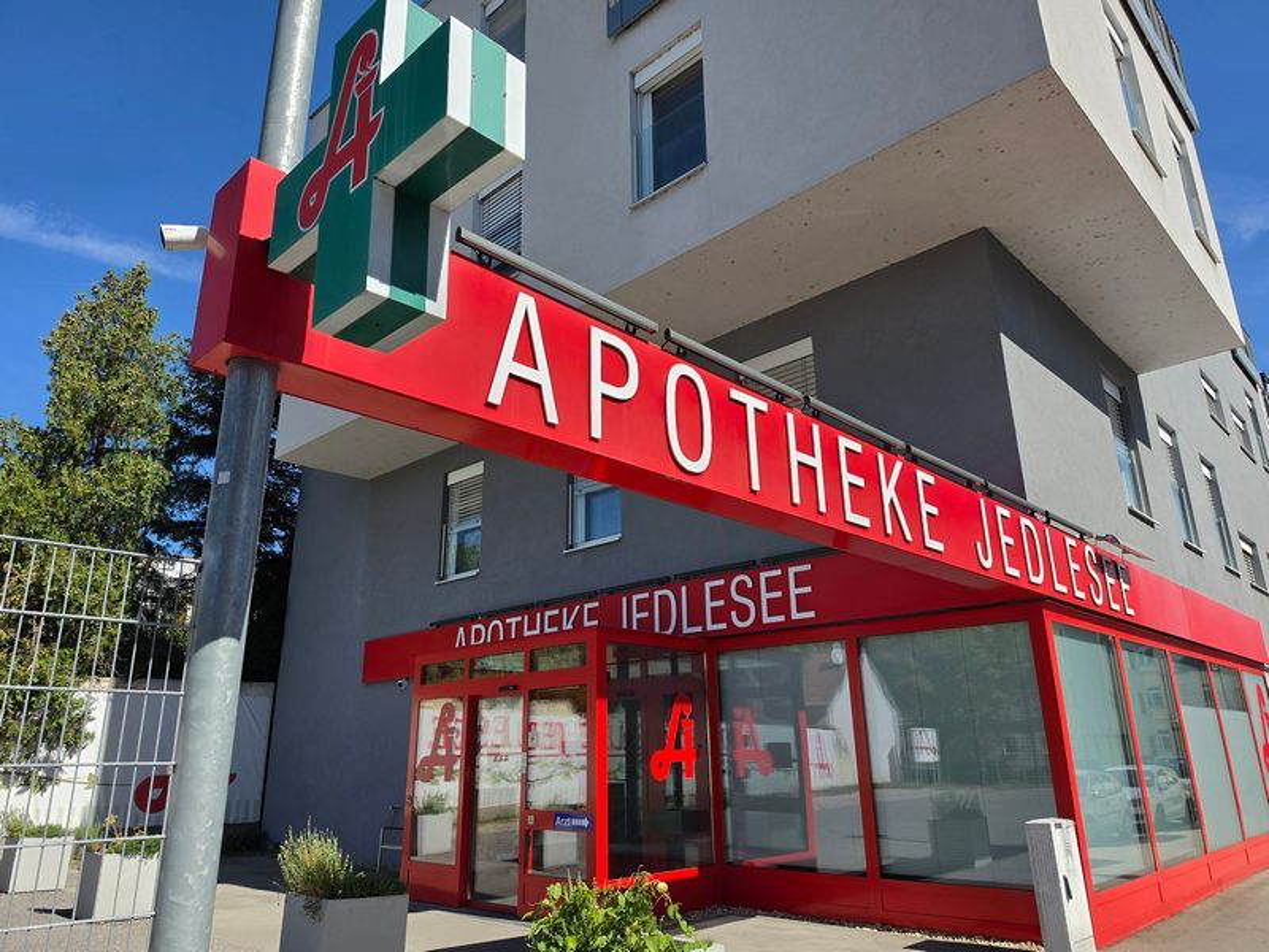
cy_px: 476
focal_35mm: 23
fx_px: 843
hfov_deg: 73.9
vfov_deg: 58.9
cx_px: 634
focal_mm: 6.5
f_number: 1.4
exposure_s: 1/7939
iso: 50
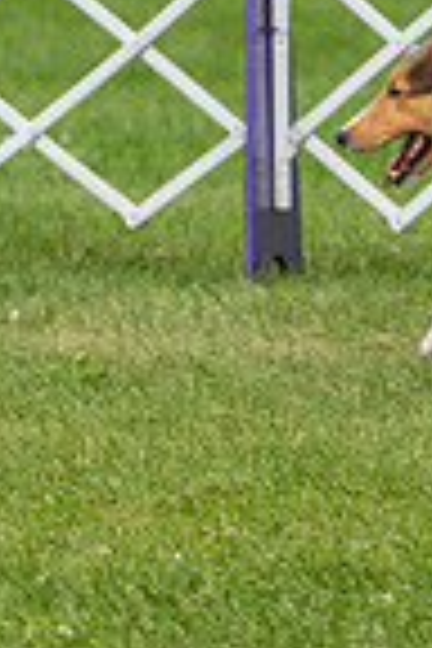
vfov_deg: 3.0
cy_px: -101
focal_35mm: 683
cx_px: 616
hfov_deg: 2.0
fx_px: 12293
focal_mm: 169
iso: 320
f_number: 5.6
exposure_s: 1/800
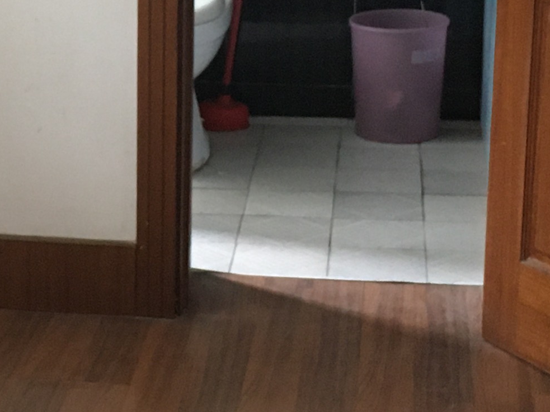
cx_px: -64
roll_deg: +2.6
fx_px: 1891
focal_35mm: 119
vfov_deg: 12.4
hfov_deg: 16.1
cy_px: 110
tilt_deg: -14.8
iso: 200
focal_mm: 4.15
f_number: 2.2
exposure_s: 1/20
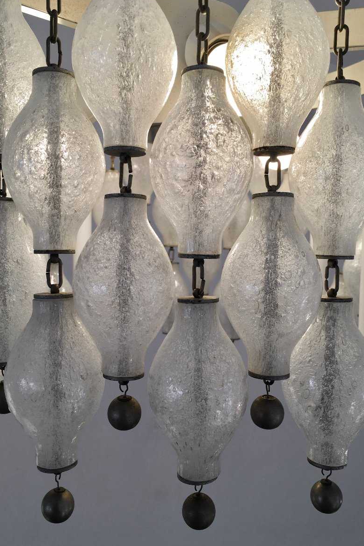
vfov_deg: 60.3
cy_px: 275
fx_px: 470
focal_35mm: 31
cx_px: 180
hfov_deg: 42.3
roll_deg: -1.7
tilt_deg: -1.9
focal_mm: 4.15
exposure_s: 1/119
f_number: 2.2
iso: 25
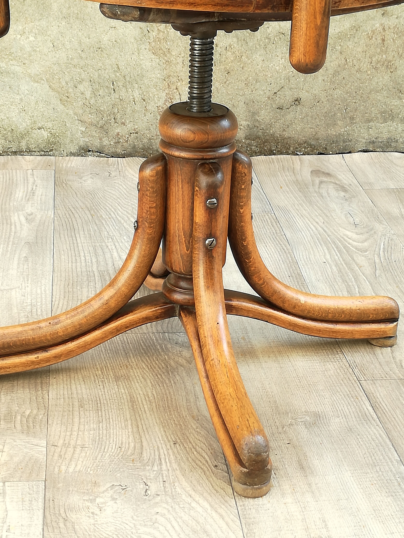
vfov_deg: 65.3
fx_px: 420
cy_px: 269
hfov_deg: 51.4
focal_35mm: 27
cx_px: 202
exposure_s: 1/125
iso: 50
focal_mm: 3.79
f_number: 2
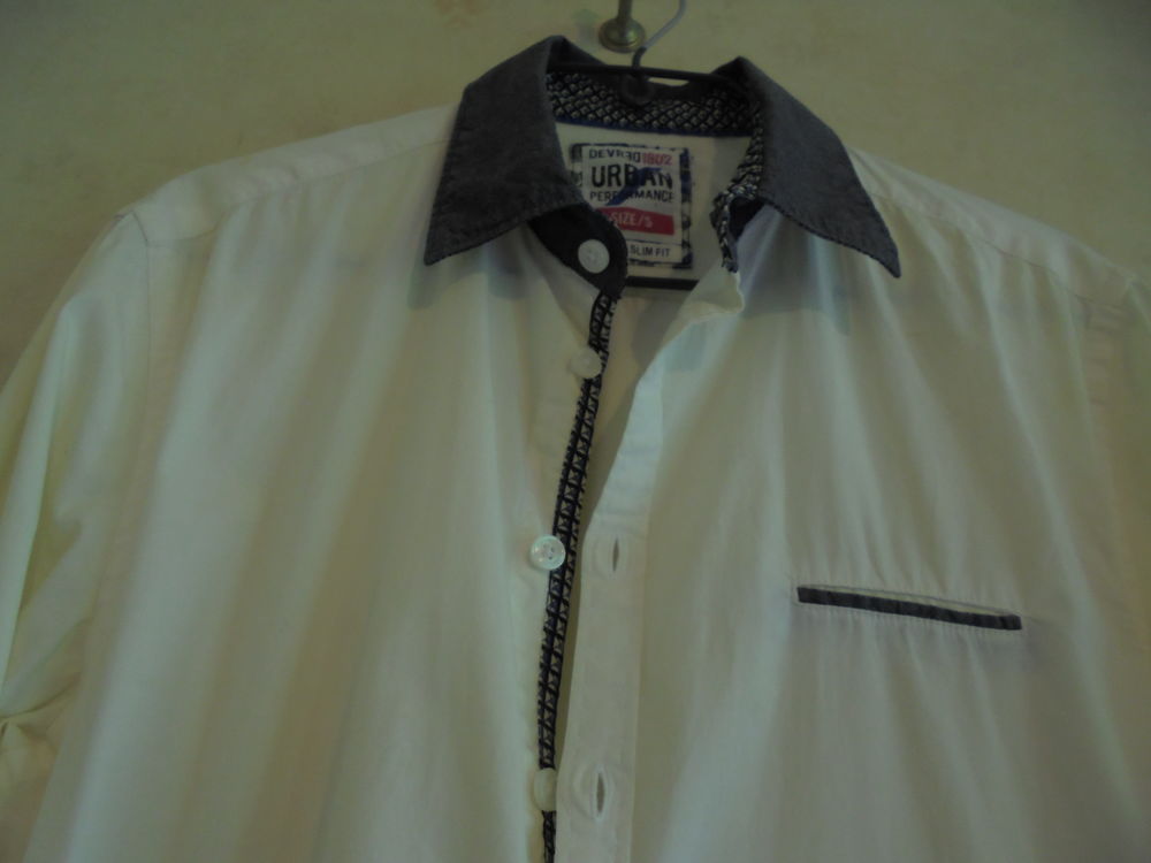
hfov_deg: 67.3
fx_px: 865
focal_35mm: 26
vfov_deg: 53.1
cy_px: 432
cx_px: 576
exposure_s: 1/30
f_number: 3.5
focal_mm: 4.6
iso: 160
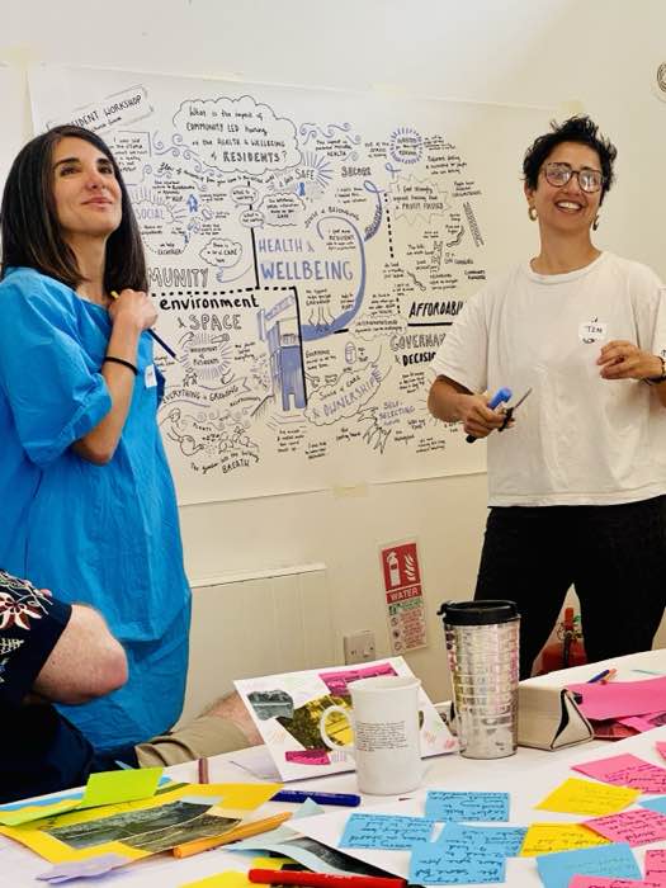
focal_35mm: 52
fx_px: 1334
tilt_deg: +0.0
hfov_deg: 28.0
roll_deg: +2.7
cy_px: 444
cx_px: 333
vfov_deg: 36.8
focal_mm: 6
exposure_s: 1/121
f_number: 2
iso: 100
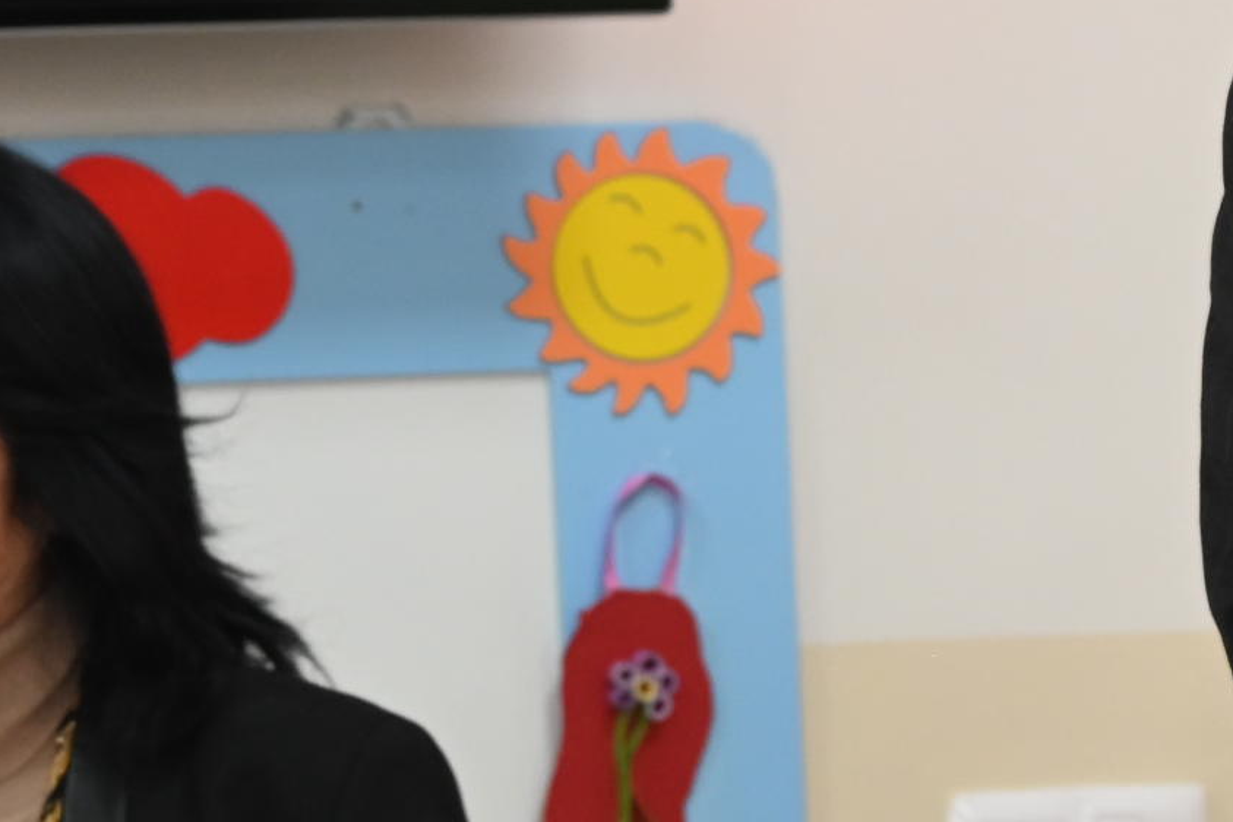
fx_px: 6884
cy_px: 155
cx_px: 522
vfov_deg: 6.8
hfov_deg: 10.2
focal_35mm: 201
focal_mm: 56
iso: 2000
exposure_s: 1/125
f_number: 6.3
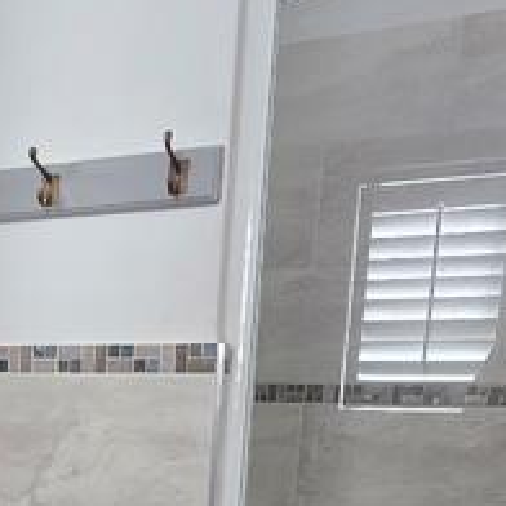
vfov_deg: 30.2
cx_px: 52
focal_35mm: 47
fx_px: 777
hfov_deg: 34.1
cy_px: 622
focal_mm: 2.2
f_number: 2.2
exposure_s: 1/60
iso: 80
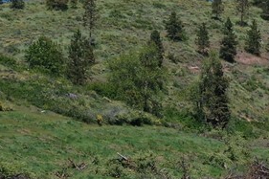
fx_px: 1262
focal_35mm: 169
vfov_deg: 8.0
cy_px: 265
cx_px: 443
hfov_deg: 11.5
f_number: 6.3
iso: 100
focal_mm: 10.26
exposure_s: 1/640
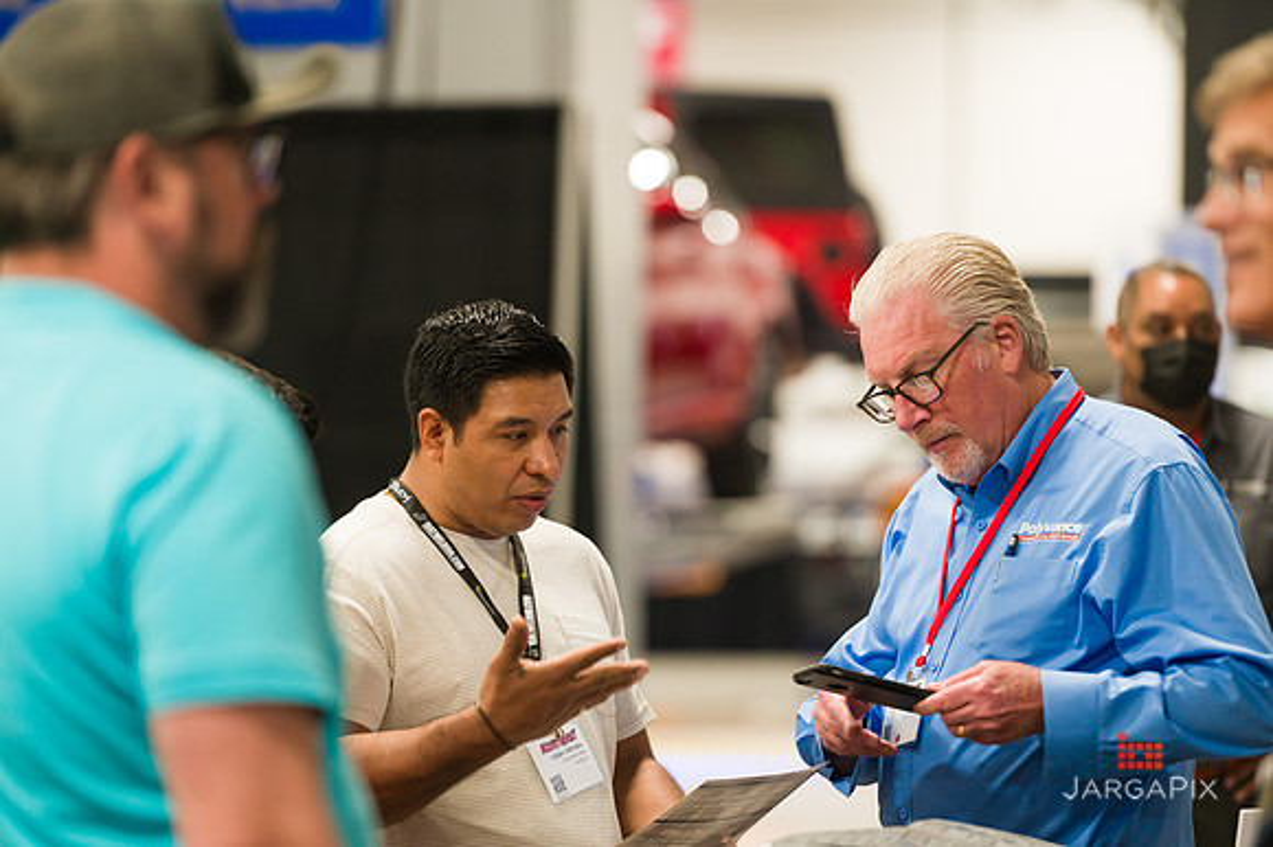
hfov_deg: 10.3
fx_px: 7068
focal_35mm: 200
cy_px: 424
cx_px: 636
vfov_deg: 6.9
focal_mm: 200
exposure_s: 1/125
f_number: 3.2
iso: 2000
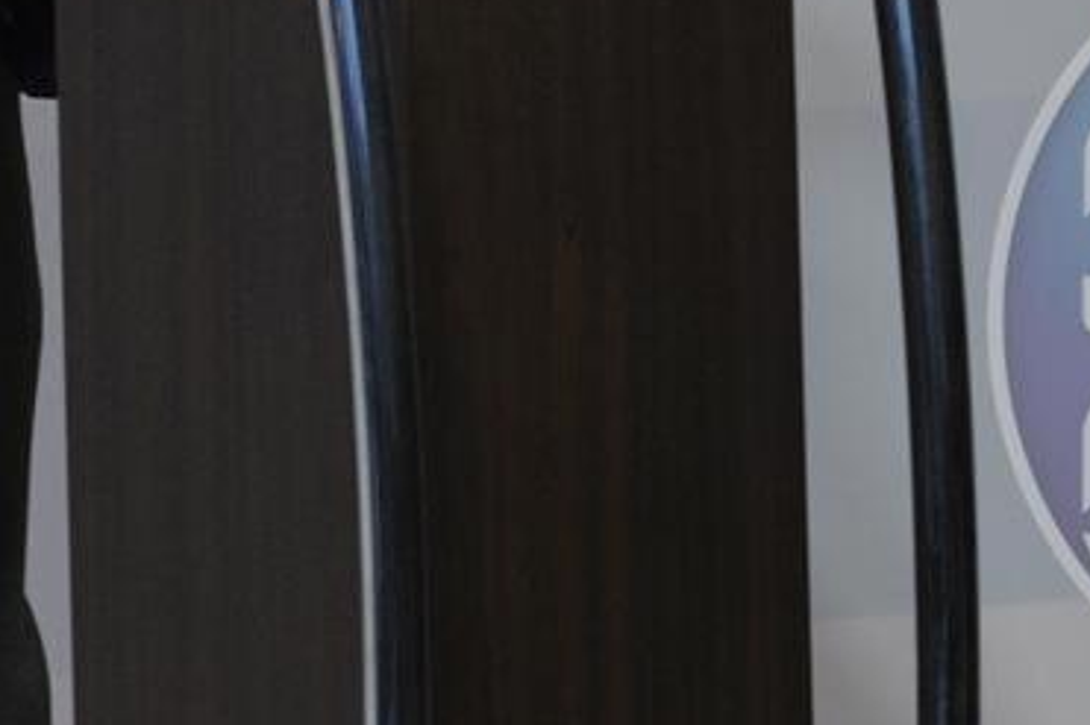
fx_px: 17129
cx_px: -923
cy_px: -1046
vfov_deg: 2.4
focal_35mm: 566
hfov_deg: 3.6
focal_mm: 105
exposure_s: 1/160
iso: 800
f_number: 4
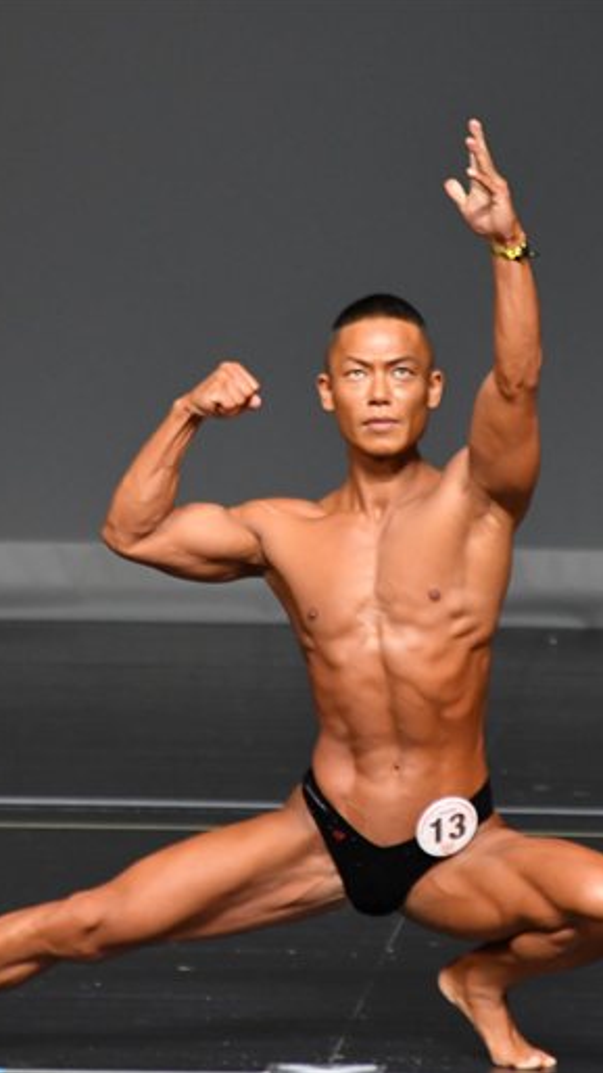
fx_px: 20217
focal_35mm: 711
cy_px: 536
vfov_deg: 3.0
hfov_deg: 1.7
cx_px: 381
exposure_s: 1/400
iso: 2500
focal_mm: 300
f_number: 5.6
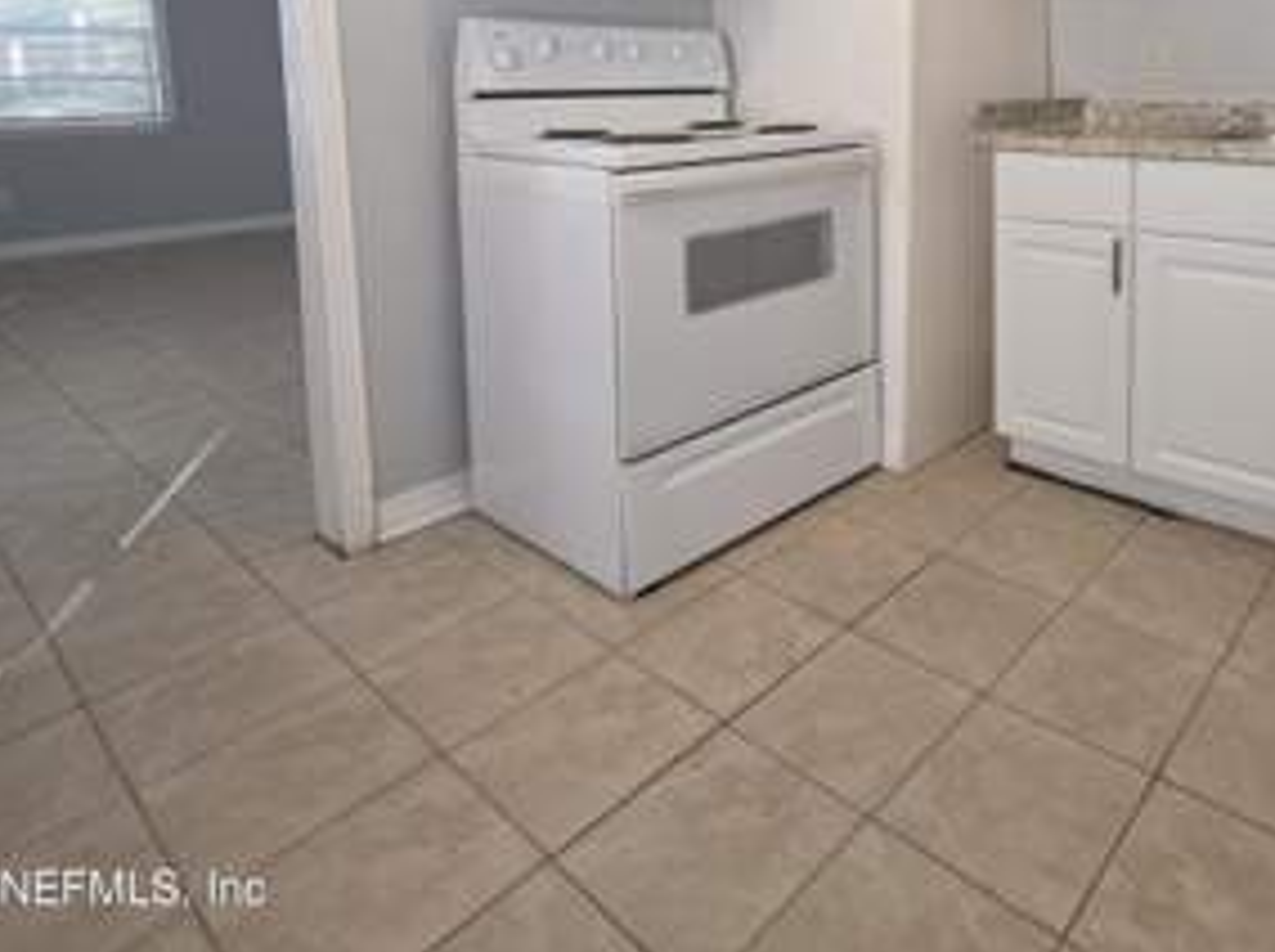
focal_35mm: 22
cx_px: 925
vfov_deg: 55.3
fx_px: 809
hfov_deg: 72.2
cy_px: 150
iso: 80
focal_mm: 2.2
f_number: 1.9
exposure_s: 1/60
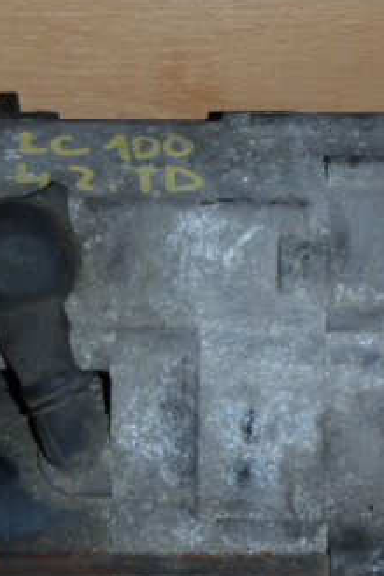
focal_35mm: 77
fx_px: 1231
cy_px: 400
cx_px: 163
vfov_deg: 26.1
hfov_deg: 17.7
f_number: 4.6
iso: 100
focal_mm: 6.83
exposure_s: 1/40
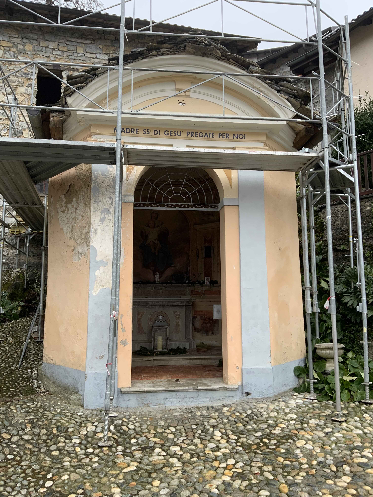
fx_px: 417
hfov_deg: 48.2
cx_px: 186
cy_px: 248
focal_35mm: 29
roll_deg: -0.1
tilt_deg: +7.2
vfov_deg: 61.7
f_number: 1.8
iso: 40
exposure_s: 1/122
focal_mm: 3
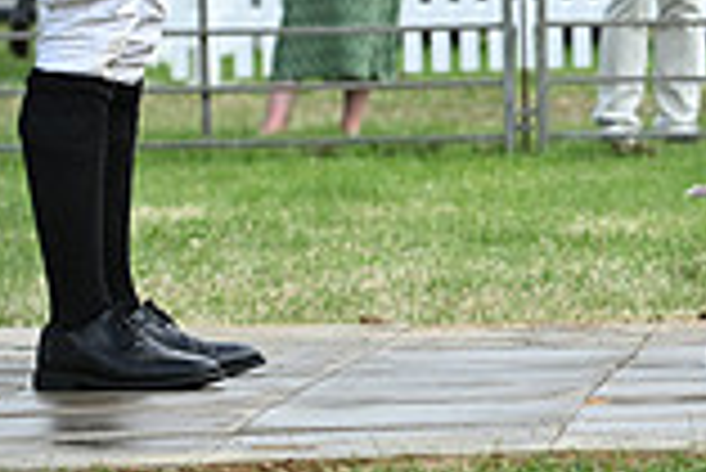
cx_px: 1268
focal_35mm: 361
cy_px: -74
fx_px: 7086
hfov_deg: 5.6
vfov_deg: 3.8
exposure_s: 1/1000
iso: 400
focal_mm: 98
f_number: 4.5
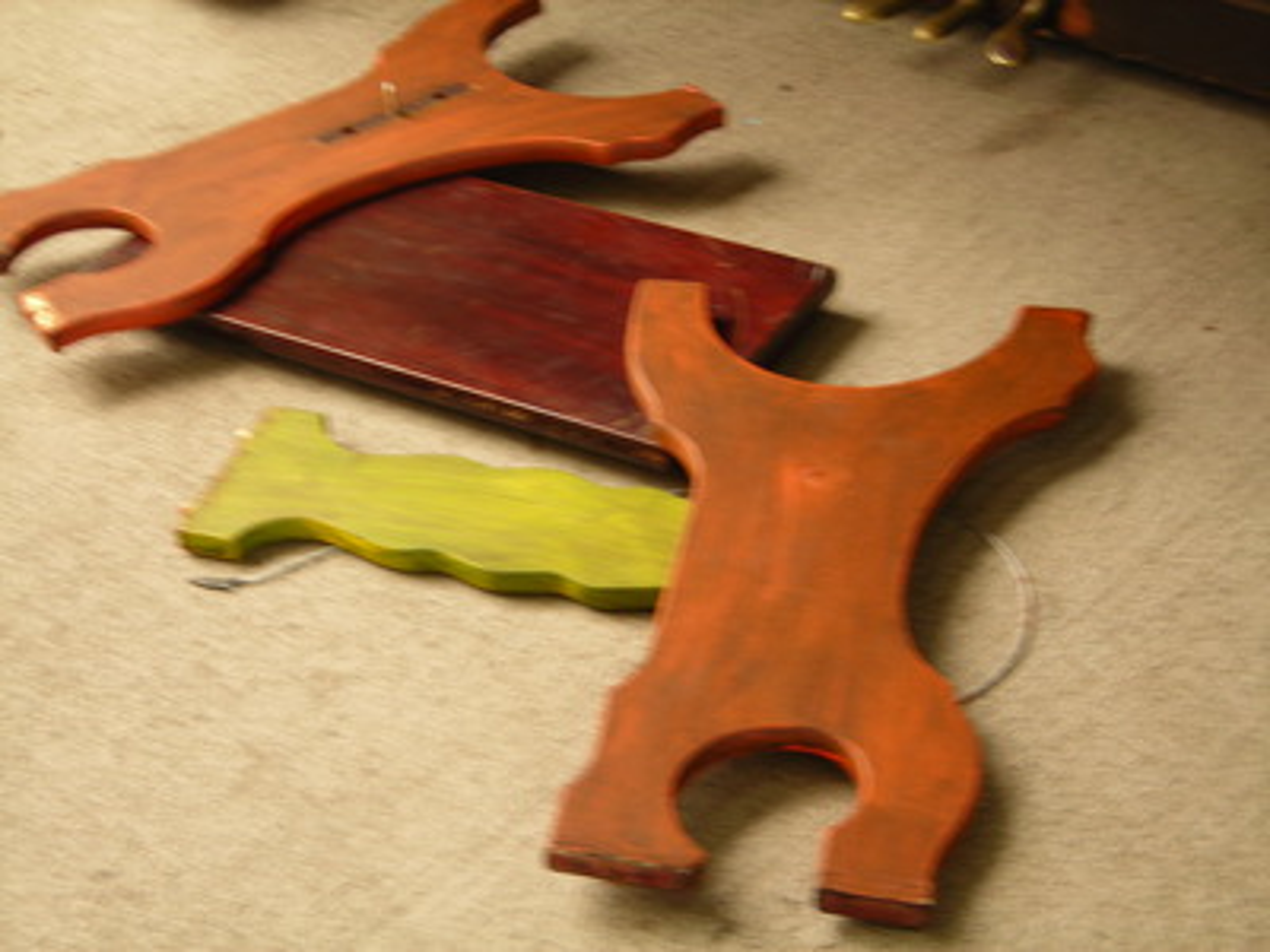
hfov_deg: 25.3
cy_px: 476
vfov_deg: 19.1
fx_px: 2825
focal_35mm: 77
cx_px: 635
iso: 50
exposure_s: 1/16.5
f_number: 4.2
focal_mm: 12.7
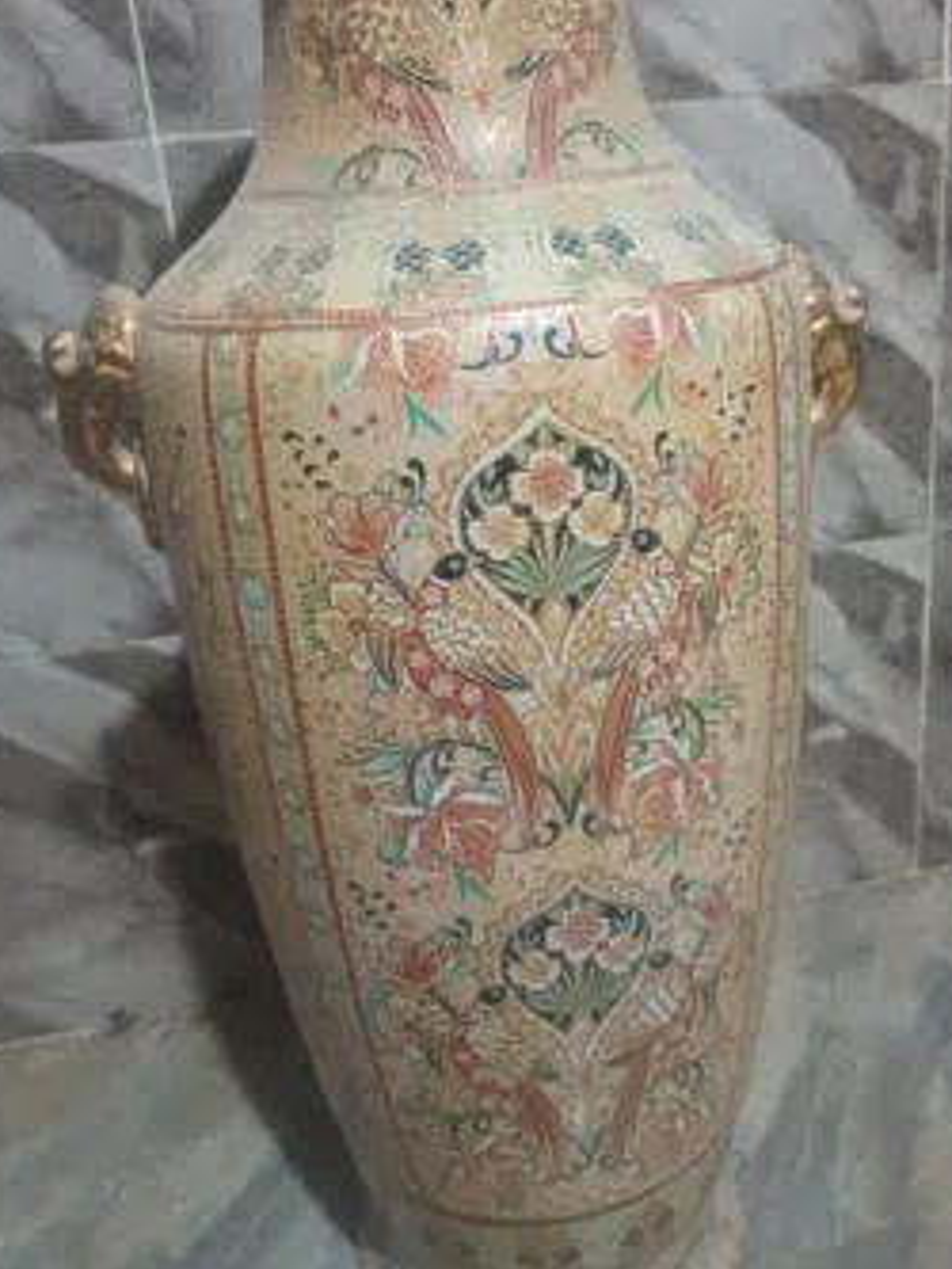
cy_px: 514
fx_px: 1099
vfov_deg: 59.5
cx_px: 545
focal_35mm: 30
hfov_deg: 46.7
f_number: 1.8
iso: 1250
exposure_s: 1/20
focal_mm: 4.65
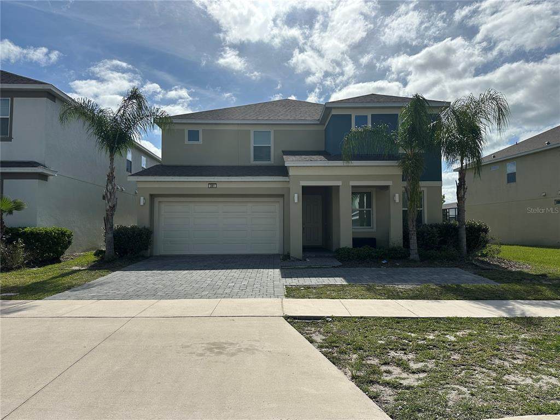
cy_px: 210
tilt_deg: +3.6
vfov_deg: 56.8
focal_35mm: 24
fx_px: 388
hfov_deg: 71.6
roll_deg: -0.2
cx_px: 280
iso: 80
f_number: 1.78
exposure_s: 1/9709
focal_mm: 6.86
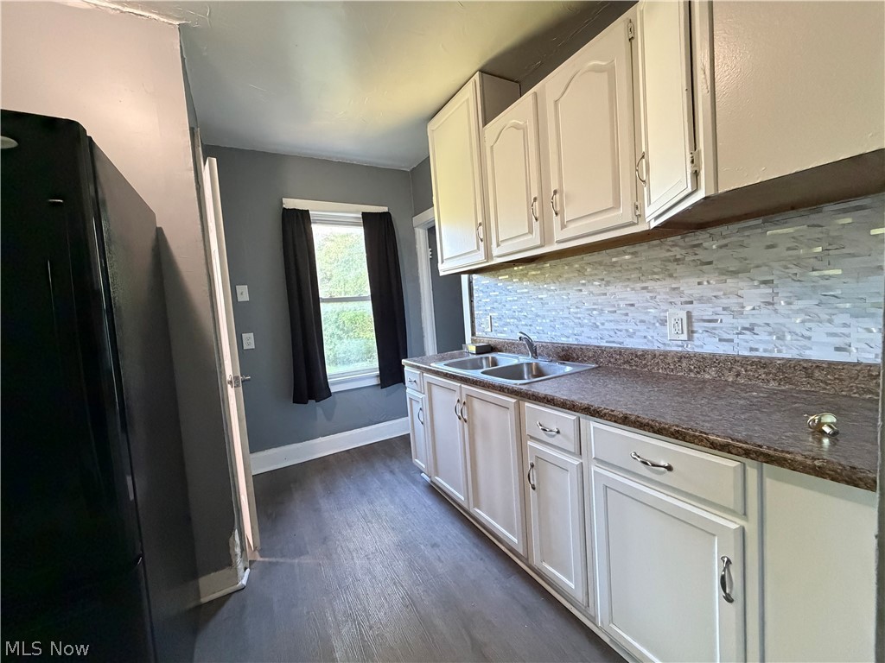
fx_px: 358
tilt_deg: -3.7
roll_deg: +4.3
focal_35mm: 14
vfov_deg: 85.7
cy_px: 332
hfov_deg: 102.1
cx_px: 442
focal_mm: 2.22
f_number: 2.2
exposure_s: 1/60
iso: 1000
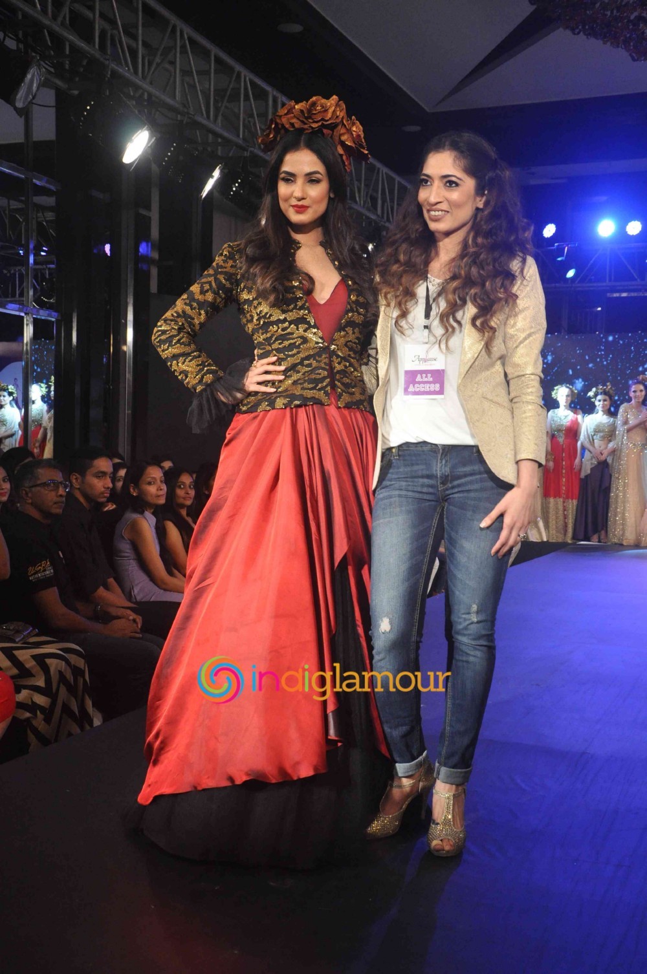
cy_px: 487
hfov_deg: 28.0
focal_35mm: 48
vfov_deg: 41.2
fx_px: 1297
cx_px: 324
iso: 1250
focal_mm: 32
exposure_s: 1/100
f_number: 9
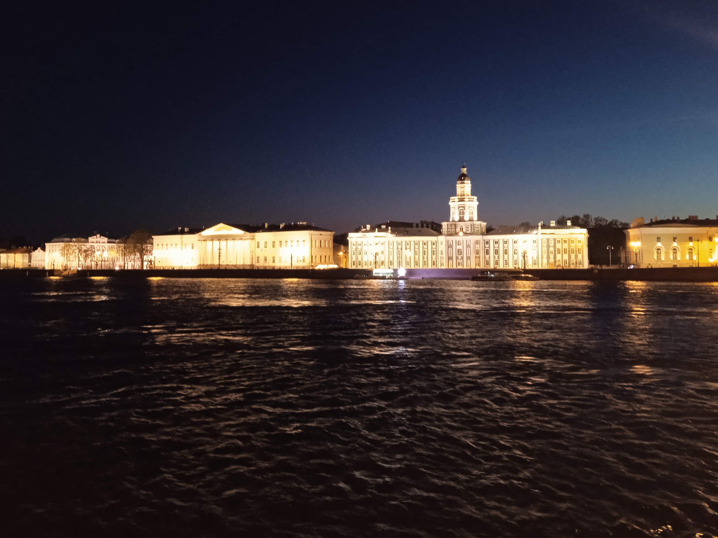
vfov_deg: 41.7
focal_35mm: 34
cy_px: 229
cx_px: 356
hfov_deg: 54.0
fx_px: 705
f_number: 2.2
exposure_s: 1/14.3
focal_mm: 3.43
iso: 2056
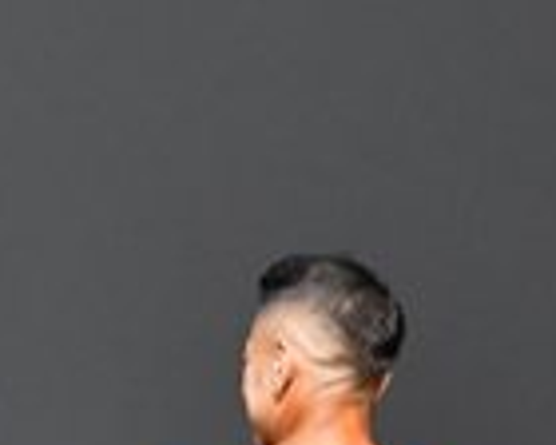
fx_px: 20503
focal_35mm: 1246
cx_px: -419
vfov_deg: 1.2
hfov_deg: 1.6
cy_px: 894
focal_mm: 160
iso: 4000
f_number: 5.6
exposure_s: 1/400
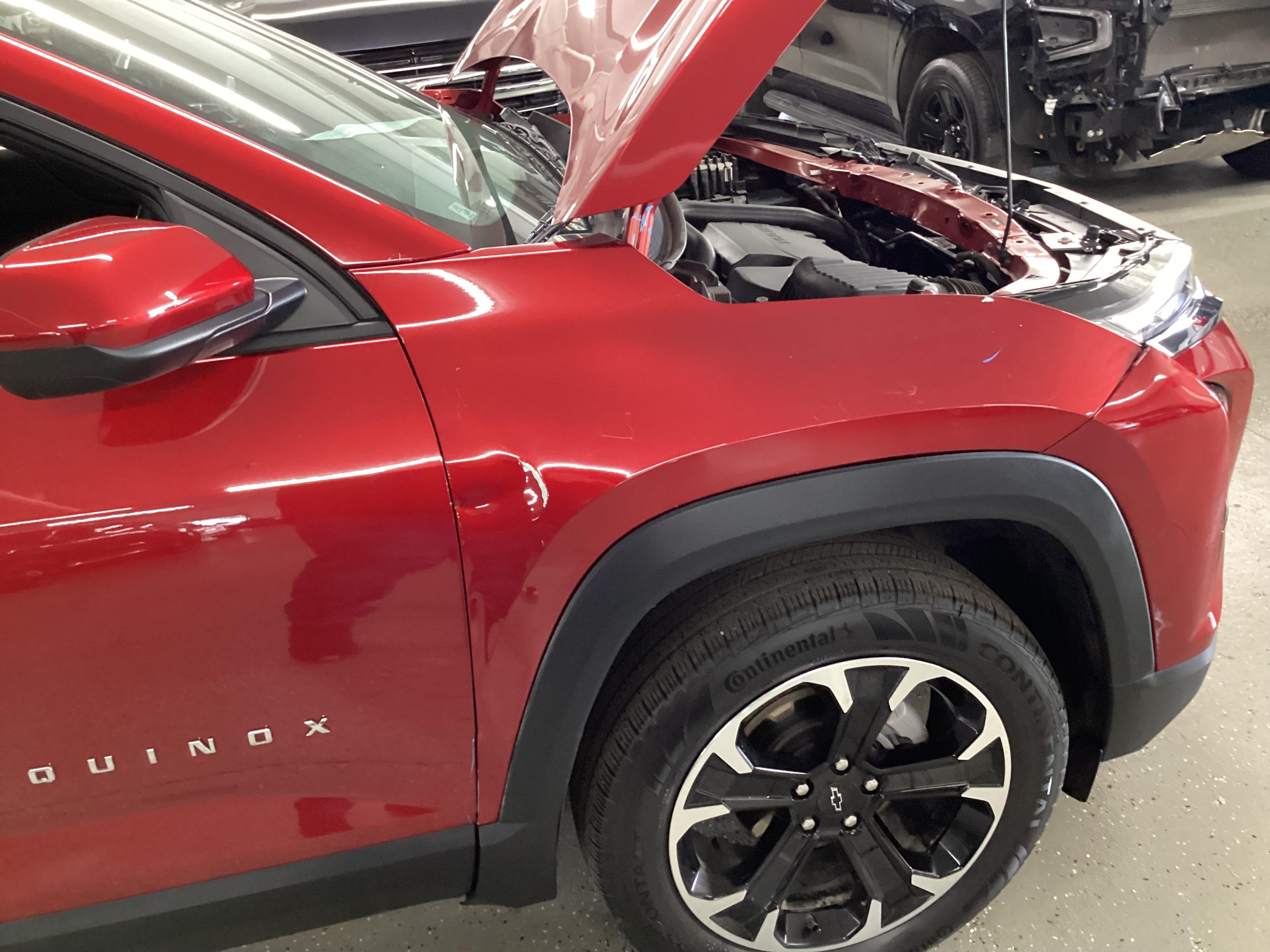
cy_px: 476
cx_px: 635
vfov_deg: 45.4
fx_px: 1137
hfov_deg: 58.4
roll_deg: +5.2
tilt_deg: -28.3
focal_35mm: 31
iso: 400
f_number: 2.4
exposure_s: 1/30
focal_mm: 3.3
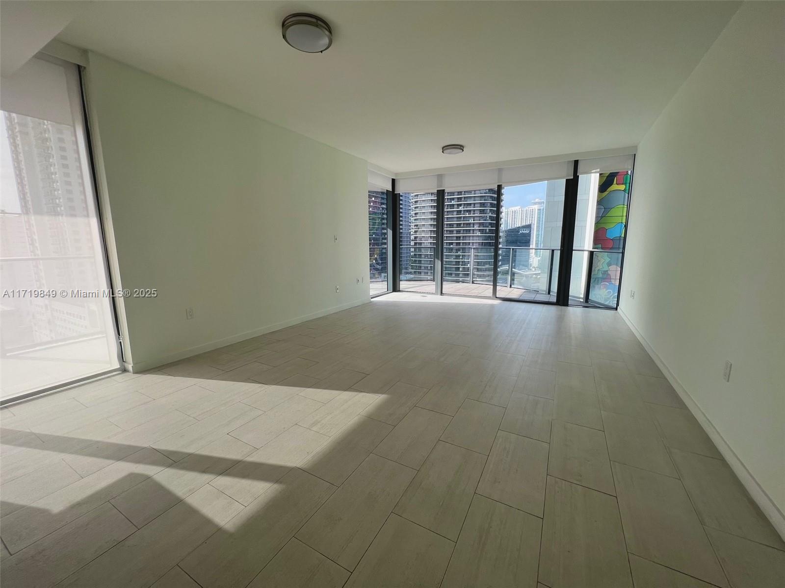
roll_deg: +0.2
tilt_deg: -11.2
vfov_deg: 89.9
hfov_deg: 106.2
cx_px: 392
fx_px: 295
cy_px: 294
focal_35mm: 13
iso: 32
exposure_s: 1/167
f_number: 1.8
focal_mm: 1.57
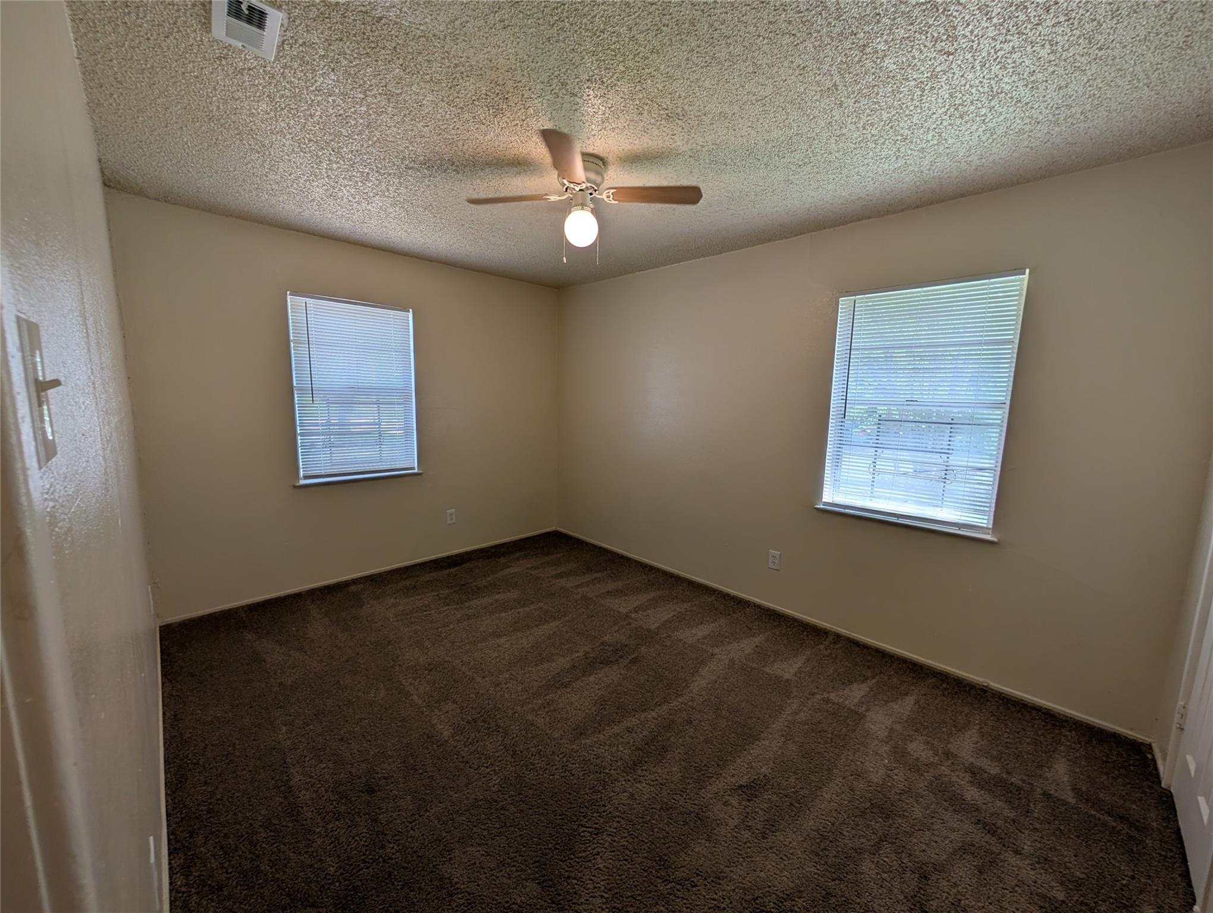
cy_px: 456
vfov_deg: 94.6
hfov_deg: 110.5
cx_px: 606
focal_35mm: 12
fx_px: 421
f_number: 1.7
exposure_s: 1/204
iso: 53
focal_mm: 2.02
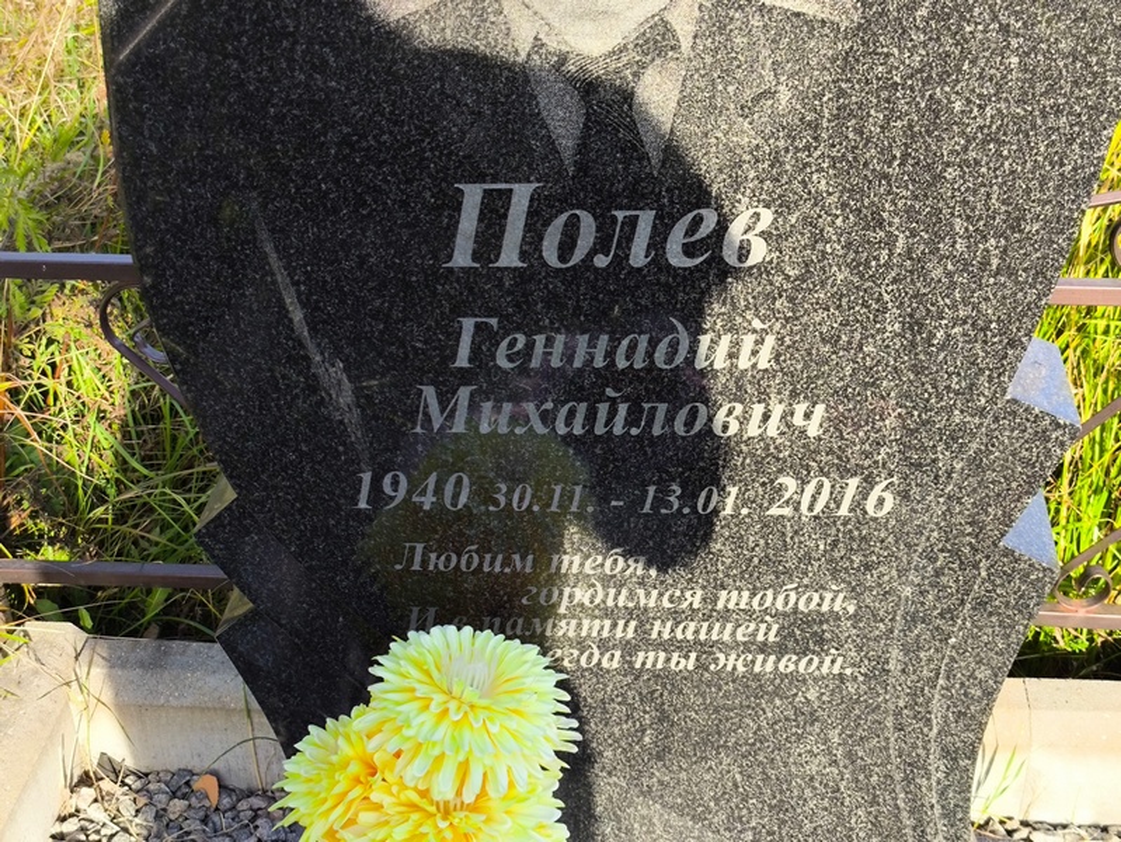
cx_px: 560
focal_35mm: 50
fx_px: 1620
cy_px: 421
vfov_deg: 29.1
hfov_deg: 38.2
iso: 50
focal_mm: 4.71
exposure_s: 1/353
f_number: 1.7
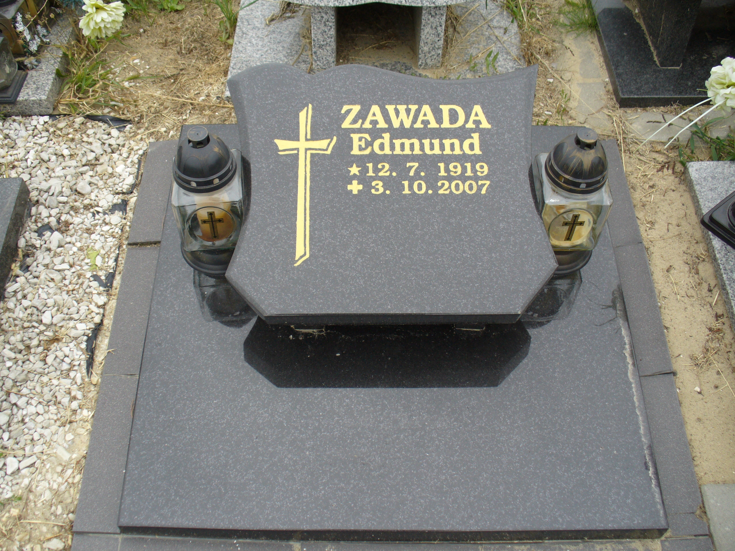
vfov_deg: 38.7
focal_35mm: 37
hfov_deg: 50.1
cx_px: 368
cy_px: 276
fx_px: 786
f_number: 2.8
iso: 80
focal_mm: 6.1
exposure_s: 1/200
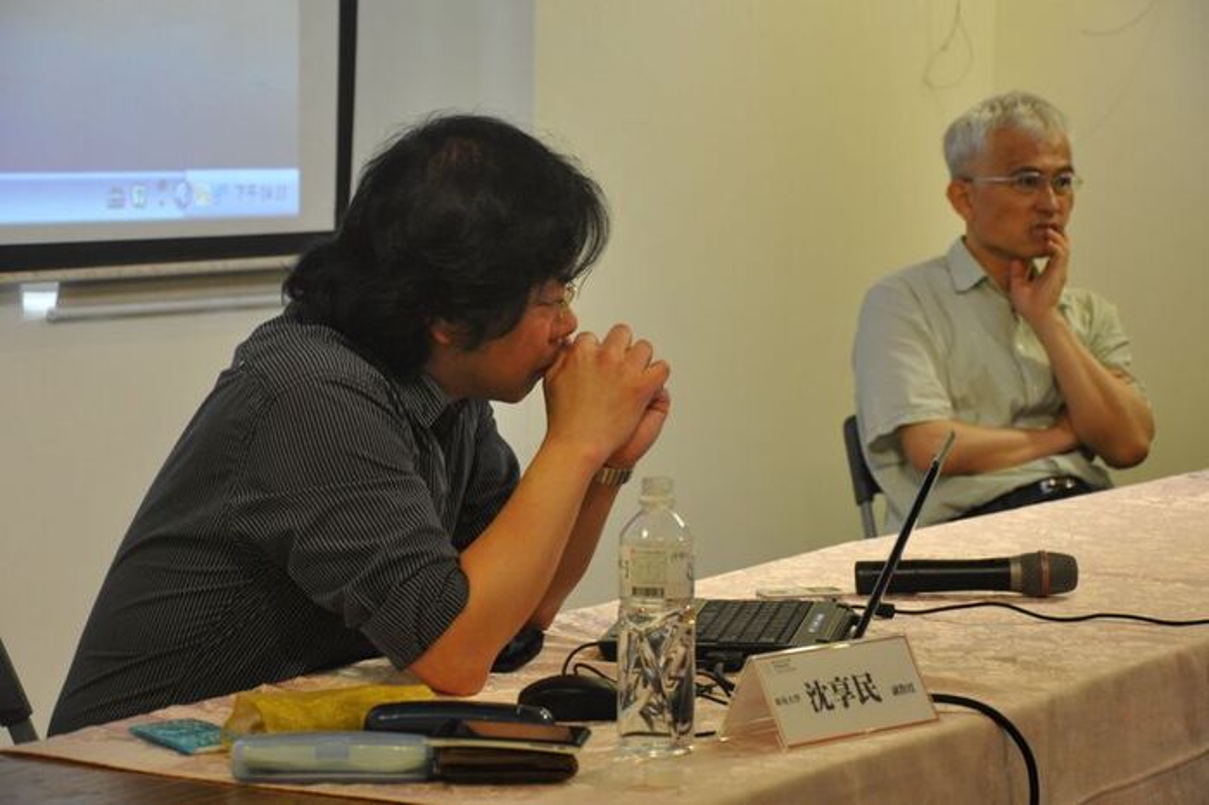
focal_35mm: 105
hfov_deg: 19.5
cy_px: 402
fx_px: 3524
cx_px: 604
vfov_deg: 13.0
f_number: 5.3
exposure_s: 1/30
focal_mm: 70
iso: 1250
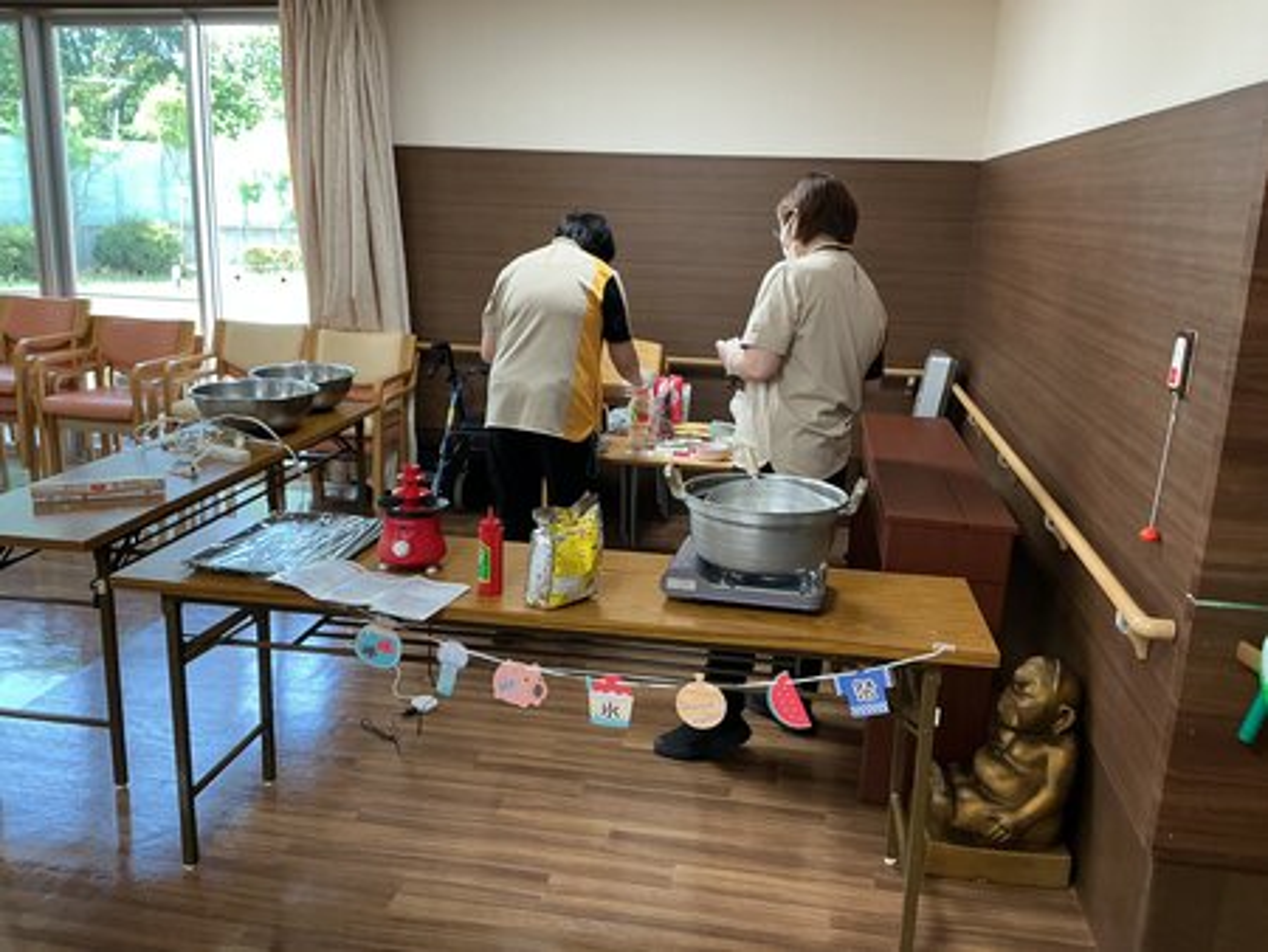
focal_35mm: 29
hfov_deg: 61.6
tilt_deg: -12.1
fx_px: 1063
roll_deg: -0.6
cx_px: 634
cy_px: 476
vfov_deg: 48.3
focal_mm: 3
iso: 50
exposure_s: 1/60
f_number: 1.8
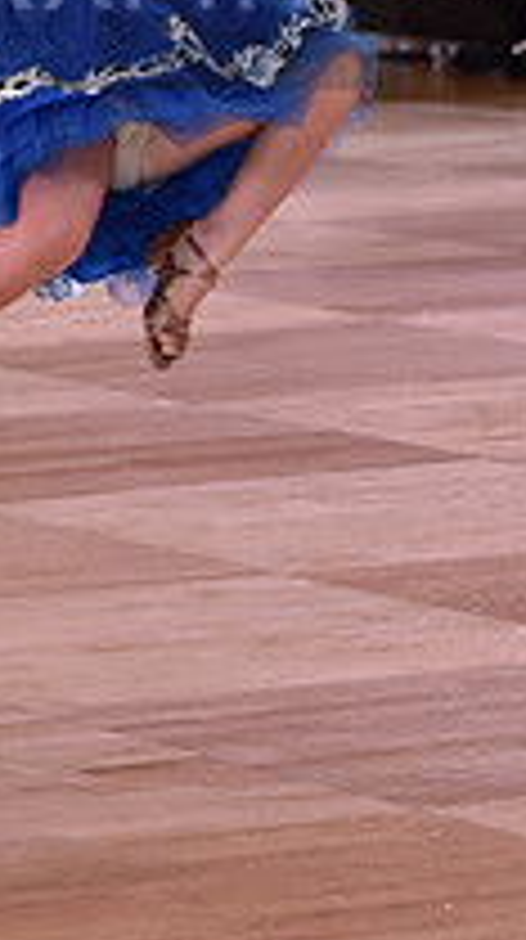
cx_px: -218
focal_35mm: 326
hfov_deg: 3.7
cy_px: -58
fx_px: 8113
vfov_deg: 6.6
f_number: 6.3
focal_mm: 112
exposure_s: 1/250
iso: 1600
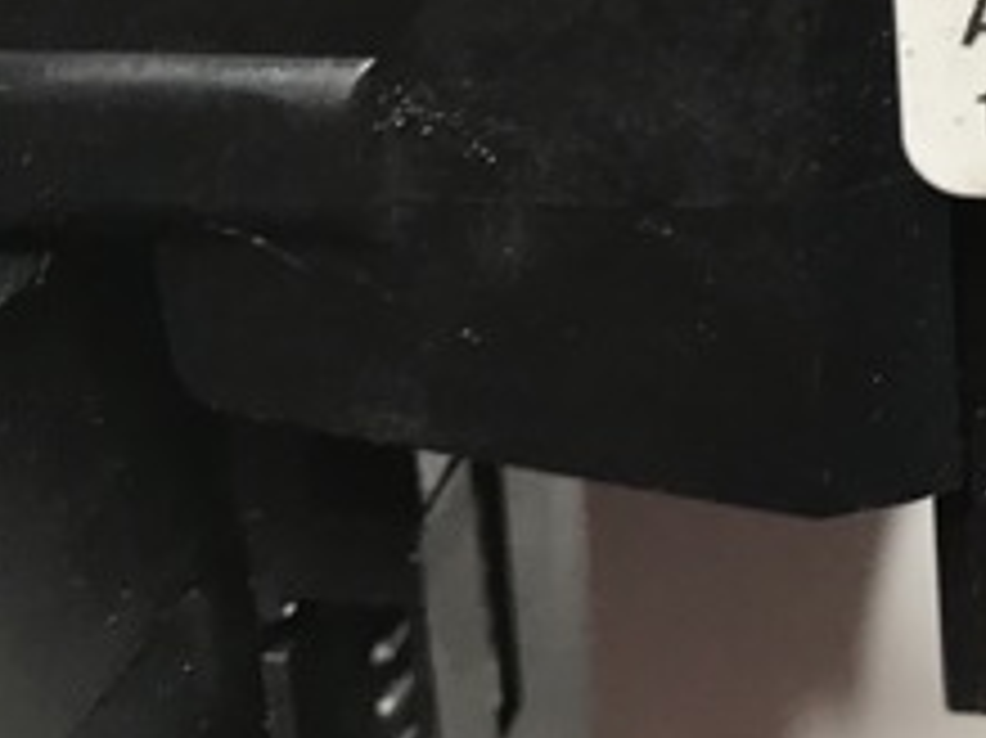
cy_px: -151
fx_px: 2334
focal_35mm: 82
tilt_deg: -67.6
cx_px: 1220
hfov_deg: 21.9
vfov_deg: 17.2
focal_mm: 3.99
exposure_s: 1/16
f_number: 1.8
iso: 40
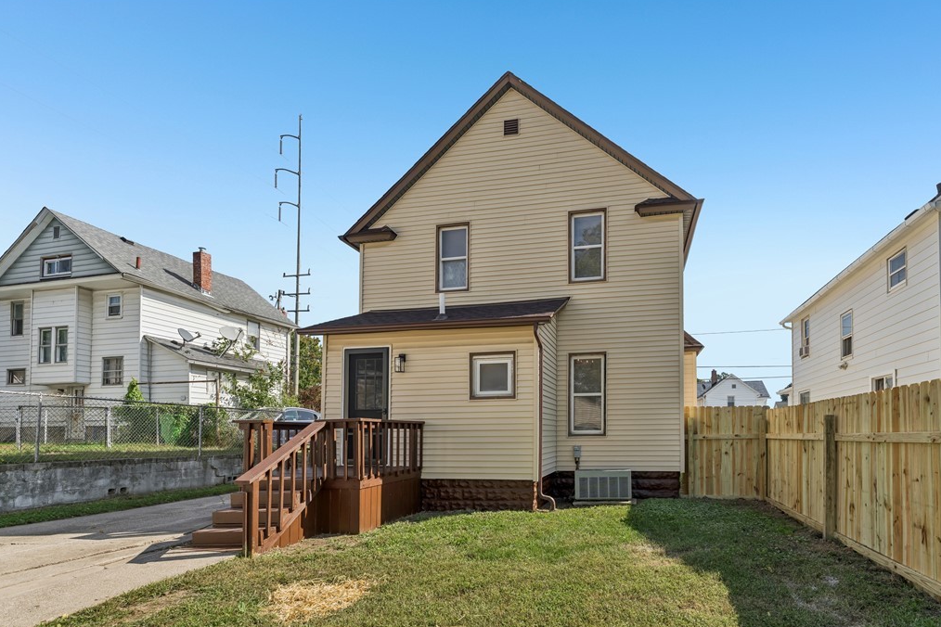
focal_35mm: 15
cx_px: 455
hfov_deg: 100.4
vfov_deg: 77.3
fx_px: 392
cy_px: 323
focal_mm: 14
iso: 200
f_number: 8
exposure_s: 1/400
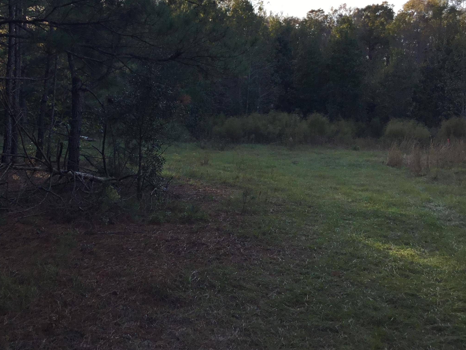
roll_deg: -1.4
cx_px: 174
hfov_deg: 40.9
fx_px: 619
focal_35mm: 46
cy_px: 133
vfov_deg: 31.4
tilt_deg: -2.3
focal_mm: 3.3
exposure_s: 1/278
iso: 25
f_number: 2.4
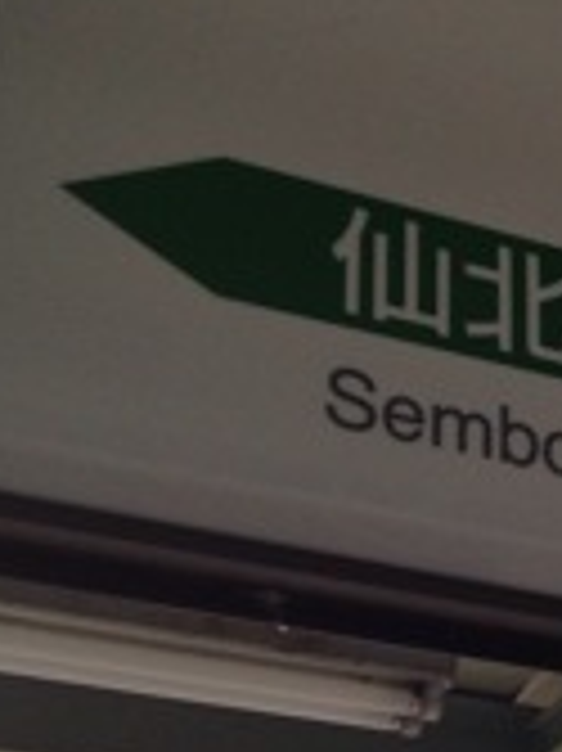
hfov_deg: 10.4
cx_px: 985
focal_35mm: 134
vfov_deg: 14.7
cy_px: 554
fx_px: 2904
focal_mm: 4.28
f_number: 2.4
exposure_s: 1/192
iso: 64
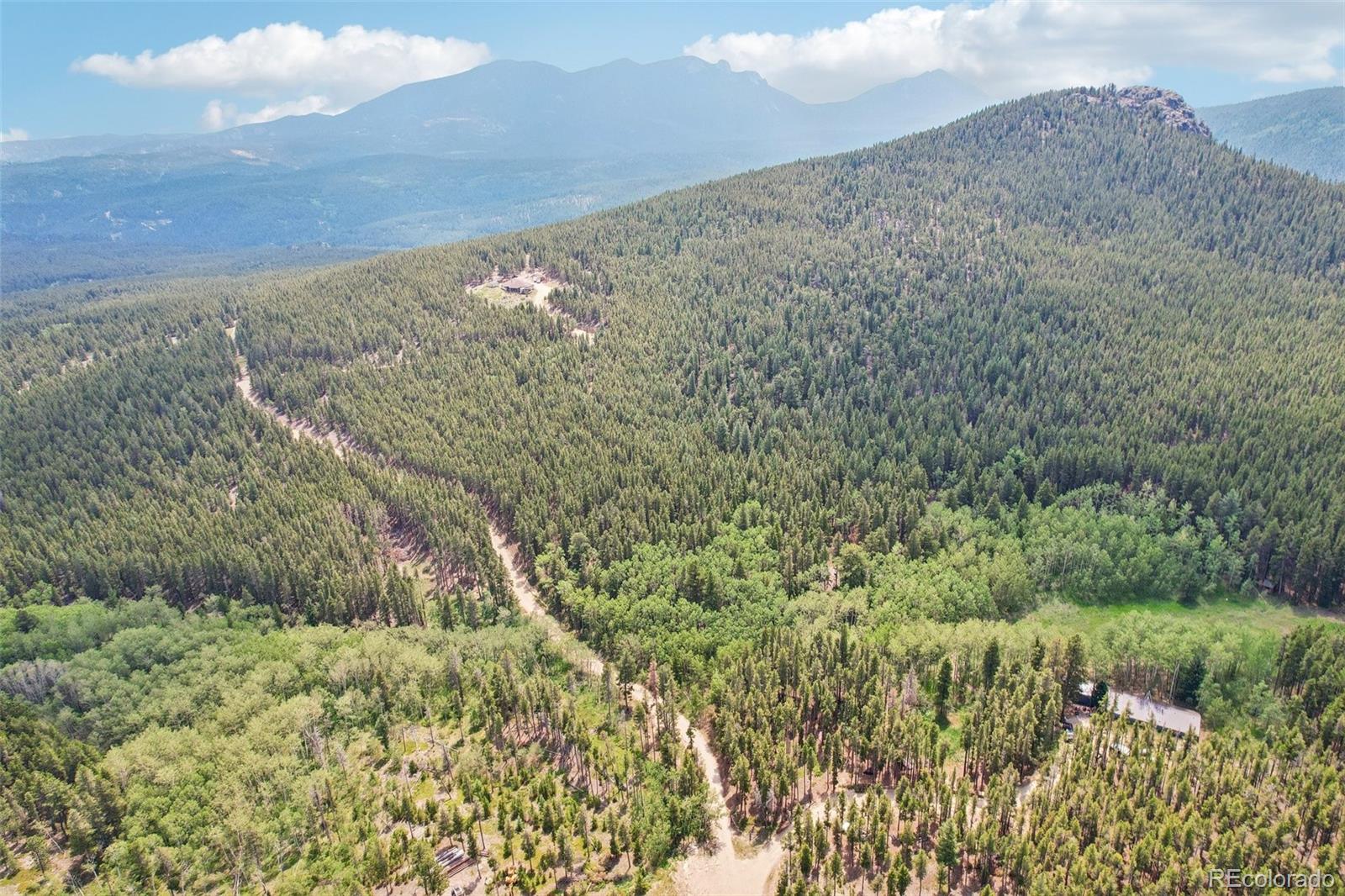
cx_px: 672
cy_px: 448
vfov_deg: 57.2
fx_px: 822
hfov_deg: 78.6
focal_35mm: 22
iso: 150
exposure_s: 1/250
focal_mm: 8.4
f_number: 2.8
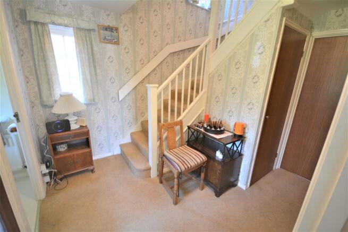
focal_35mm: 15
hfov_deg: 100.4
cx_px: 174
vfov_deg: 77.4
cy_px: 116
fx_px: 145
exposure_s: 1/30
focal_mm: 10
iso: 900
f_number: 4
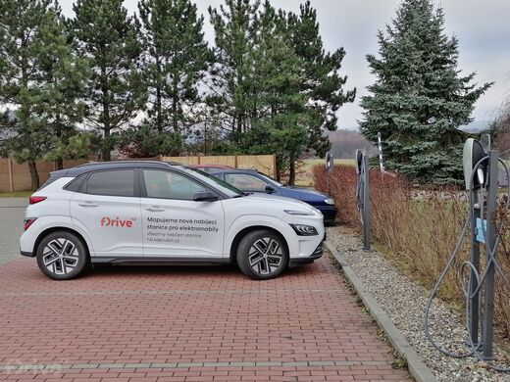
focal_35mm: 42
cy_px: 191
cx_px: 255
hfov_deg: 44.8
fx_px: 619
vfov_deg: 34.3
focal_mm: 5.3
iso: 50
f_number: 1.8
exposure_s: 1/267
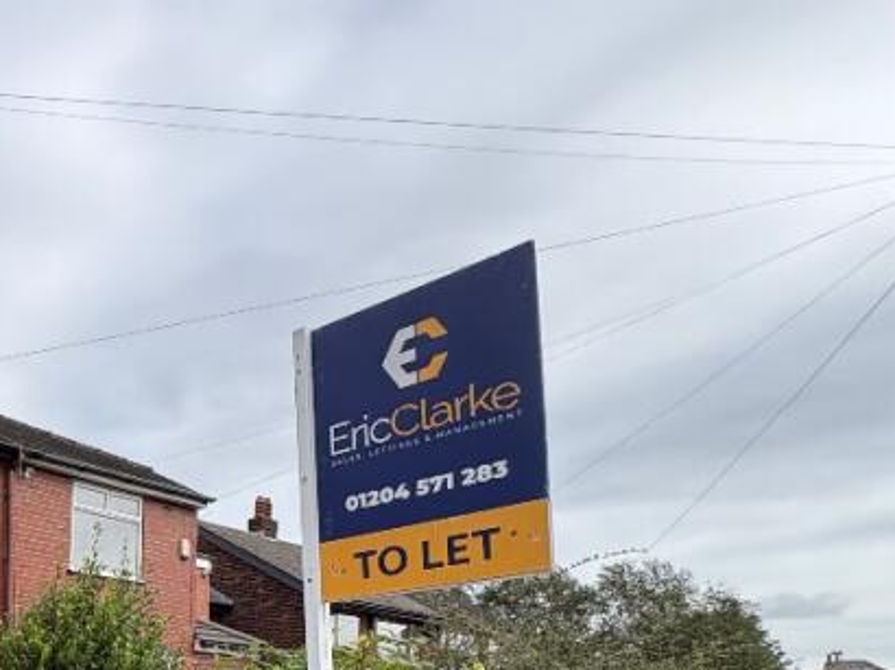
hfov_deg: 41.0
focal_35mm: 35
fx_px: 904
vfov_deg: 36.3
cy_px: 681
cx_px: -111
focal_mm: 2.22
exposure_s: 1/840
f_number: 2.2
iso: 40
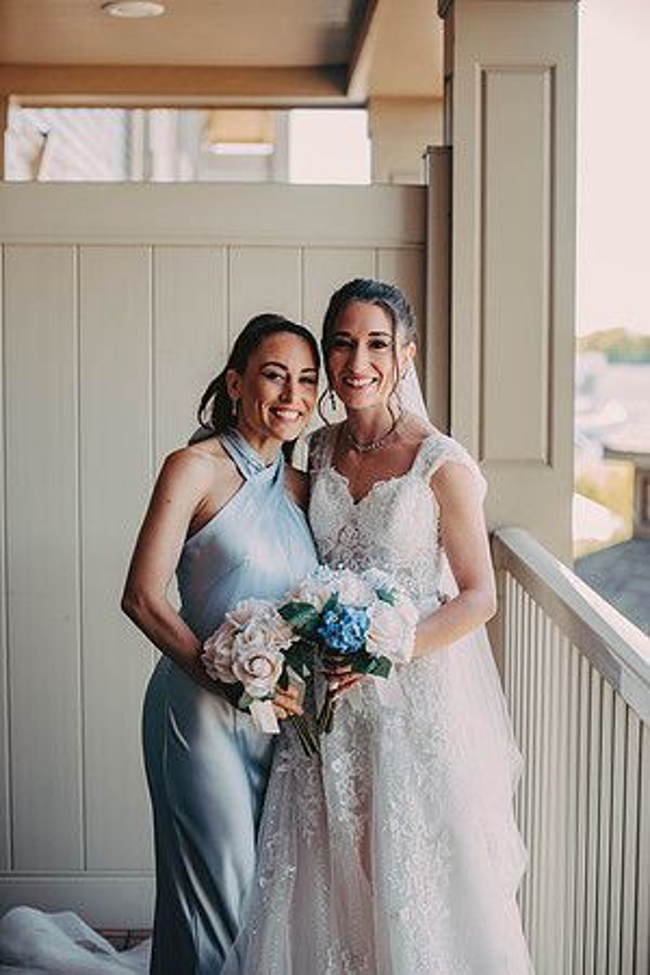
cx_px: 325
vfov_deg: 28.8
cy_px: 488
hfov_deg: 19.5
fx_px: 1896
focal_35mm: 70
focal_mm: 70
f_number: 2.8
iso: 320
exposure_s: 1/320
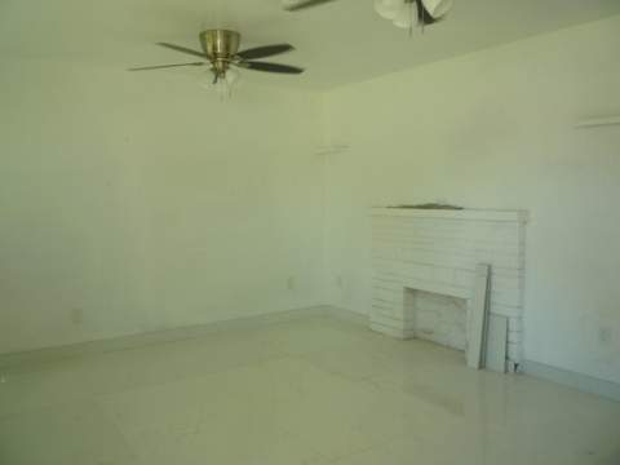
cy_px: 232
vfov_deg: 46.8
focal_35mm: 30
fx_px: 537
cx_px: 310
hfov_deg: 60.0
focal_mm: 5.2
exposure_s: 1/40
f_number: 3.3
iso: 100
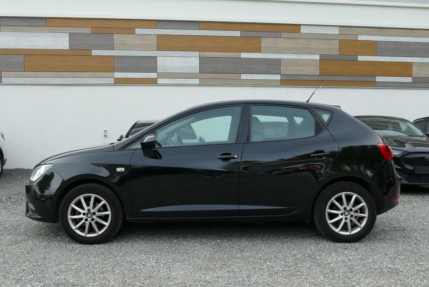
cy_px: 149
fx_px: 393
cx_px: 220
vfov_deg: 40.0
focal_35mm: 33
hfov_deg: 57.2
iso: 125
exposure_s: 1/250
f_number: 3
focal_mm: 11.35
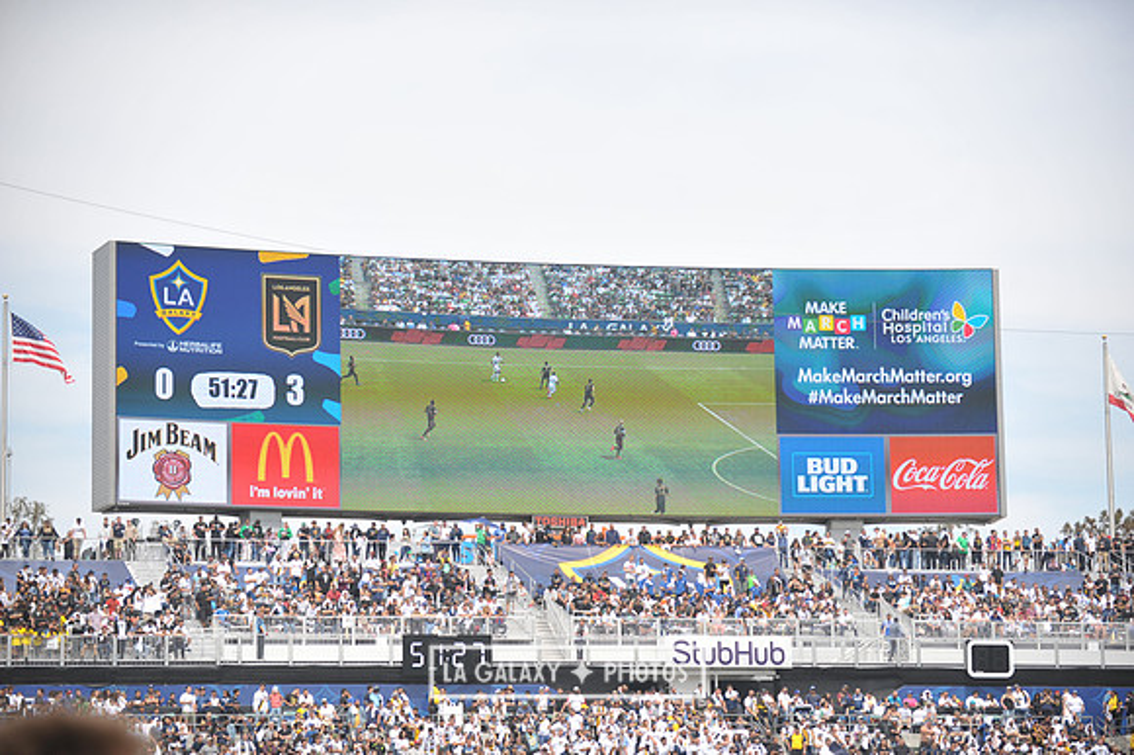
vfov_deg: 11.8
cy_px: 378
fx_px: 3652
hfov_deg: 17.7
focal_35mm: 116
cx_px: 567
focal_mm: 116
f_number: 3.5
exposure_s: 1/2500
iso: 320
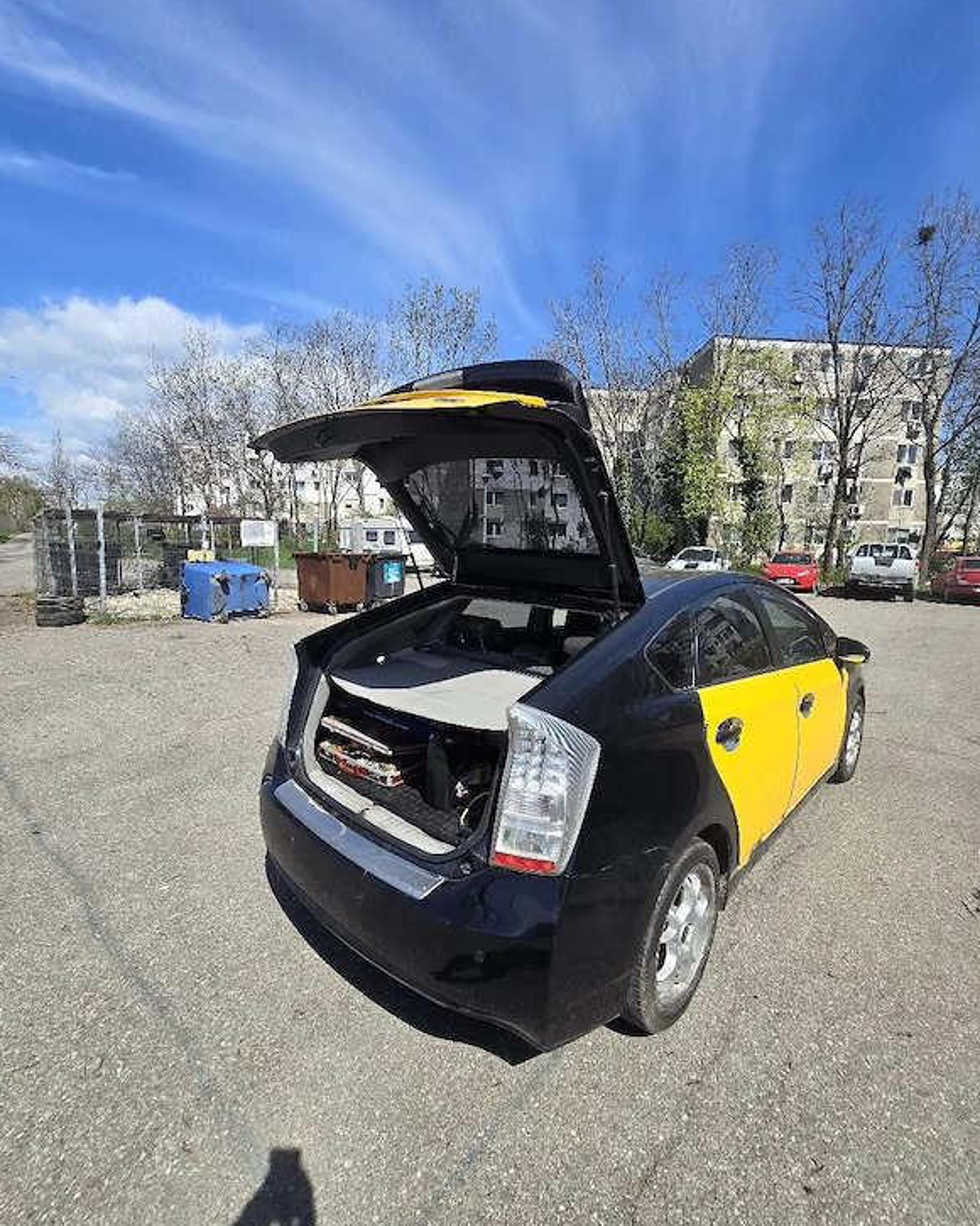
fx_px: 508
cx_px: 504
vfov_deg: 100.7
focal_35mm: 14
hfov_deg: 88.0
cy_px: 610
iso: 50
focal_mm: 2.2
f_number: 2.2
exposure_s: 1/2000
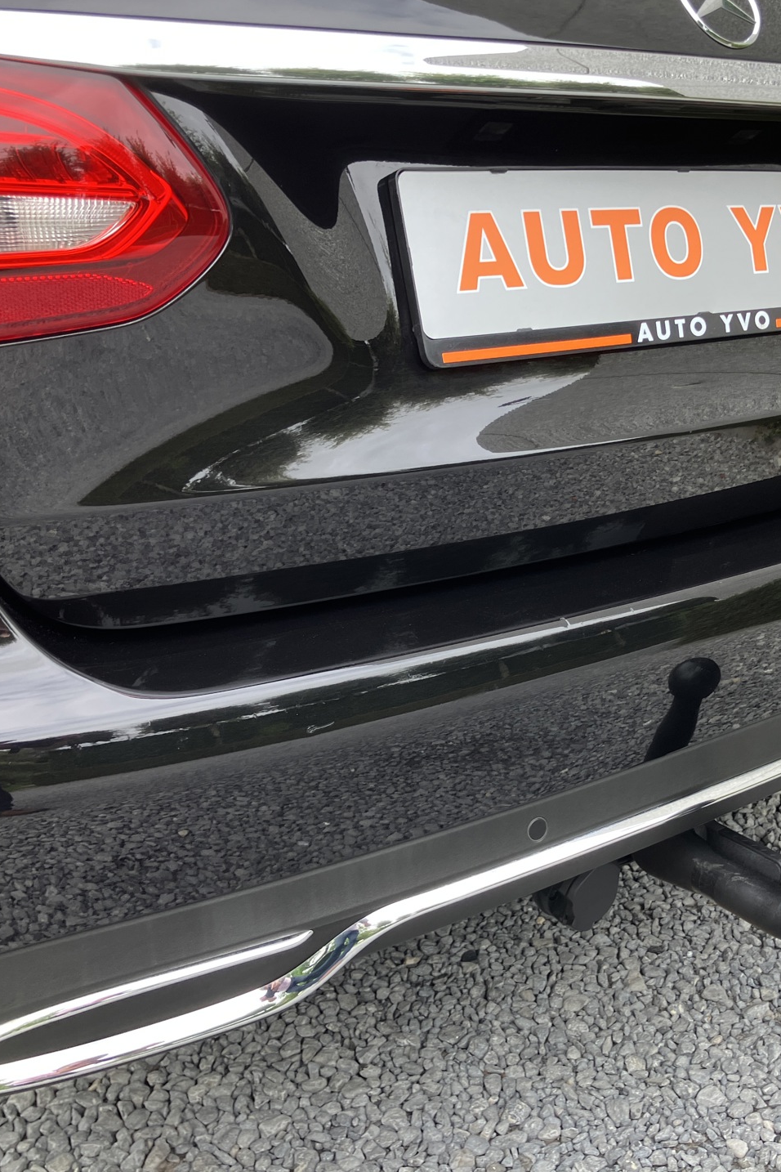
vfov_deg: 49.6
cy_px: 585
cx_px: 551
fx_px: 1269
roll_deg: +0.8
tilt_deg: -17.9
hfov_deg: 33.7
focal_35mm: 39
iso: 32
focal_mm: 3.99
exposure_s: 1/121
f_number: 1.8
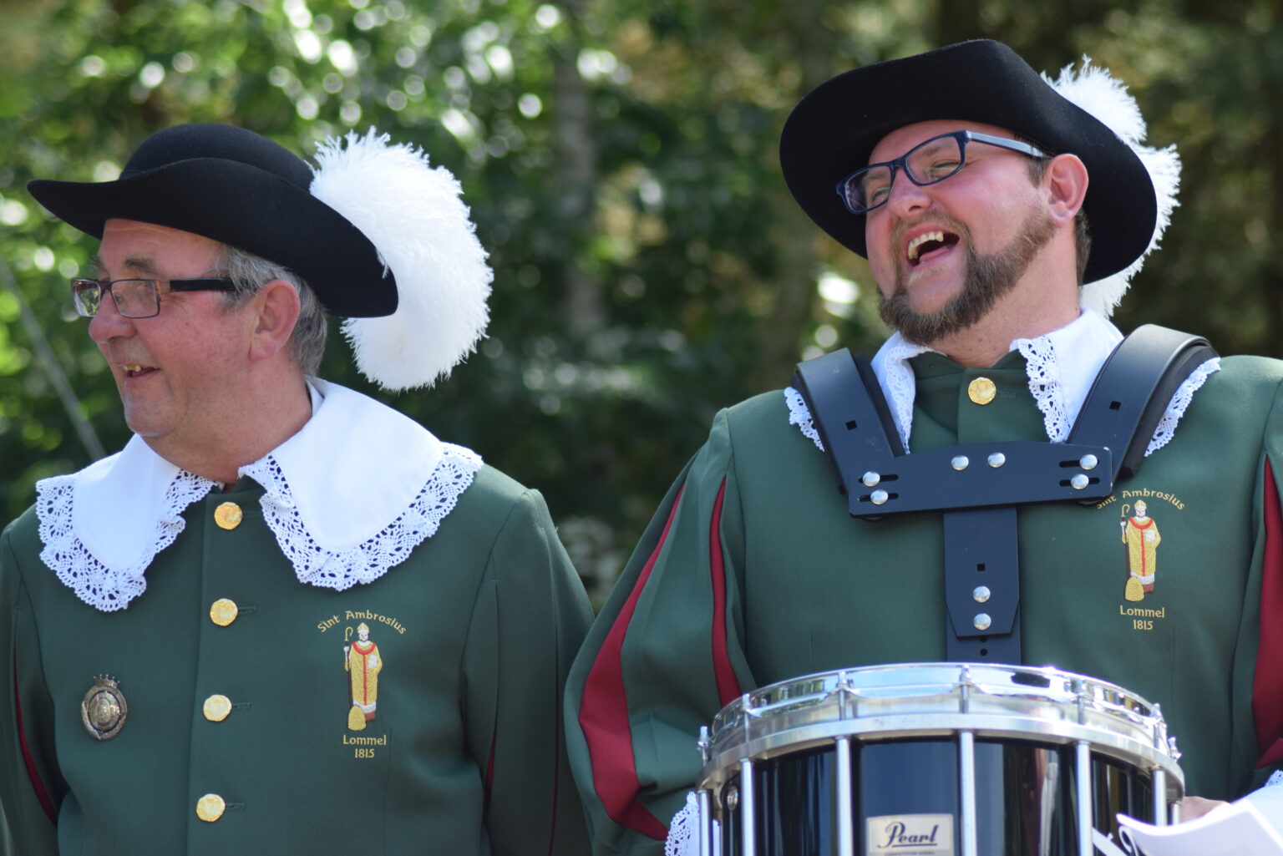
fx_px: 8021
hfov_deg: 9.1
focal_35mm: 225
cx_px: 642
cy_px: 428
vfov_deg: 6.1
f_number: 6.3
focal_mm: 150
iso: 400
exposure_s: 1/320
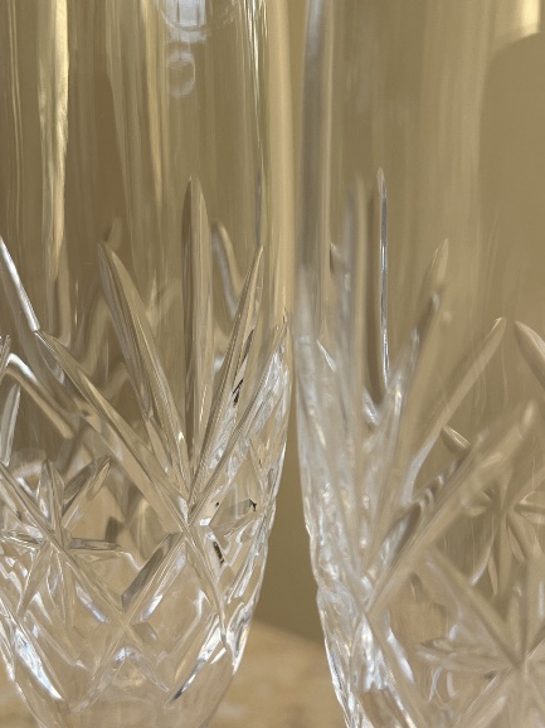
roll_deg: +0.0
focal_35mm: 54
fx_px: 1134
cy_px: 393
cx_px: 232
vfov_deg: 35.5
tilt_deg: -11.7
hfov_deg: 27.0
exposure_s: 1/561
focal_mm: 5.7
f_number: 1.5
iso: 50
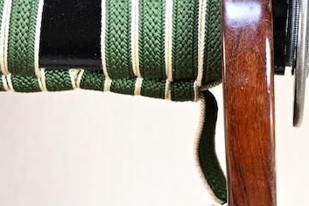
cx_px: 343
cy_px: 36
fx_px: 995
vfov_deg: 11.7
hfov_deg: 17.1
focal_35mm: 116
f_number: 3.5
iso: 100
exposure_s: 1/2
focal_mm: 19.5
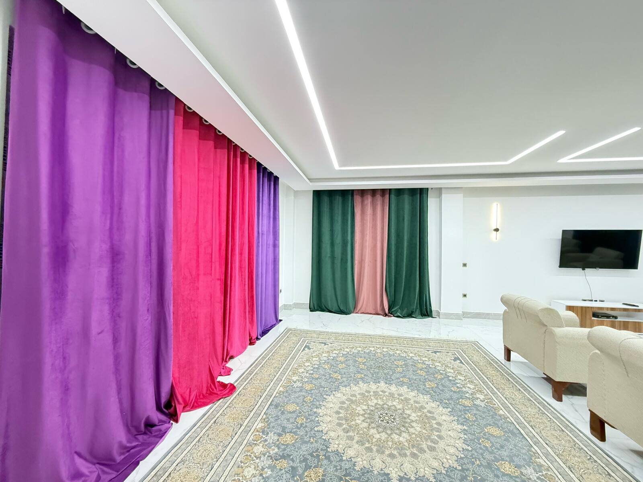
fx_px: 260
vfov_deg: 85.7
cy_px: 241
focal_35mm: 14
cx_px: 322
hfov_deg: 102.1
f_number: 2.2
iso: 640
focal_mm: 2.22
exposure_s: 1/50
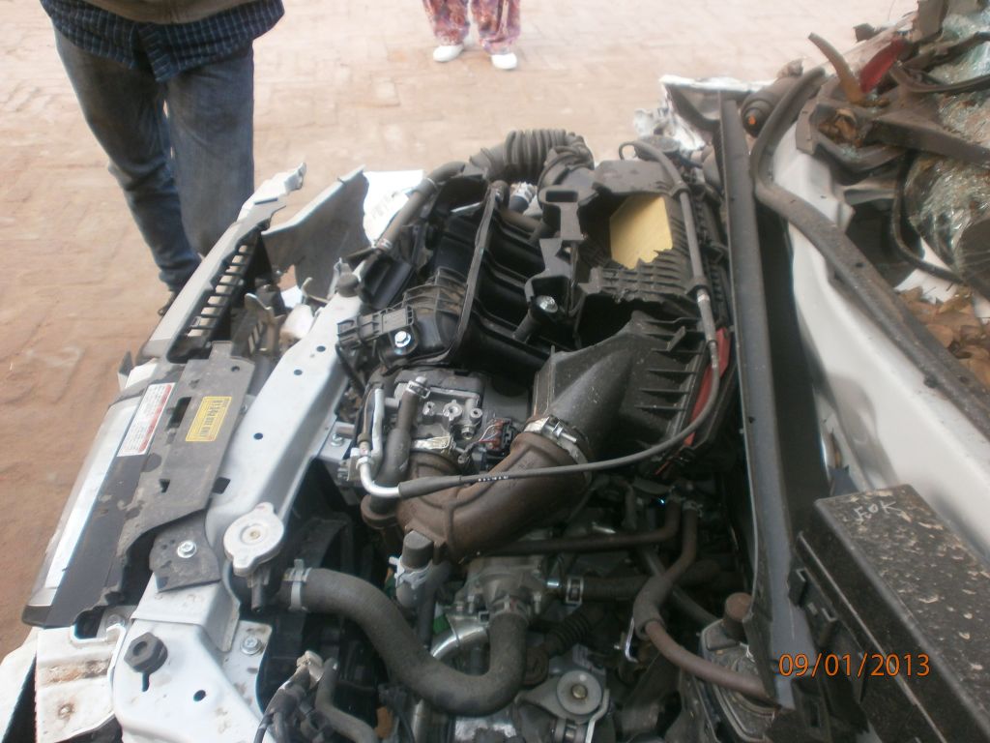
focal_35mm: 27
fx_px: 772
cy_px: 372
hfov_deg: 65.3
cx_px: 495
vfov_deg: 51.4
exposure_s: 1/30
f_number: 2.9
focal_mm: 4.8
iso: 125
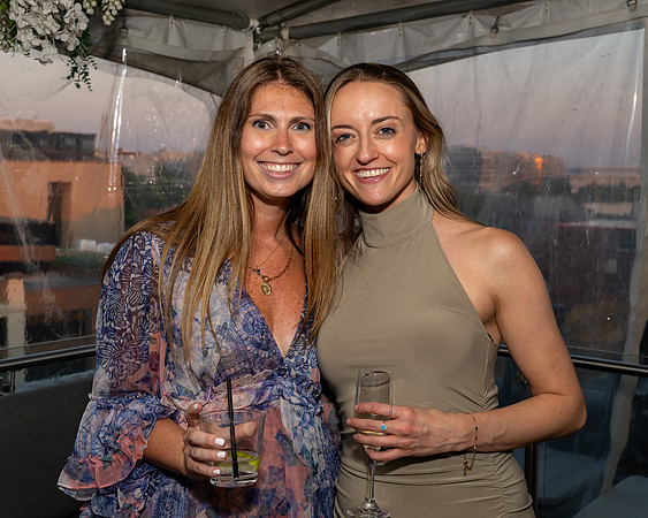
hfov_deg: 38.0
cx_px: 340
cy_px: 238
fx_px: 940
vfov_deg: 30.8
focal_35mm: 49
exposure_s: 1/250
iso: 500
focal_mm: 37
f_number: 8
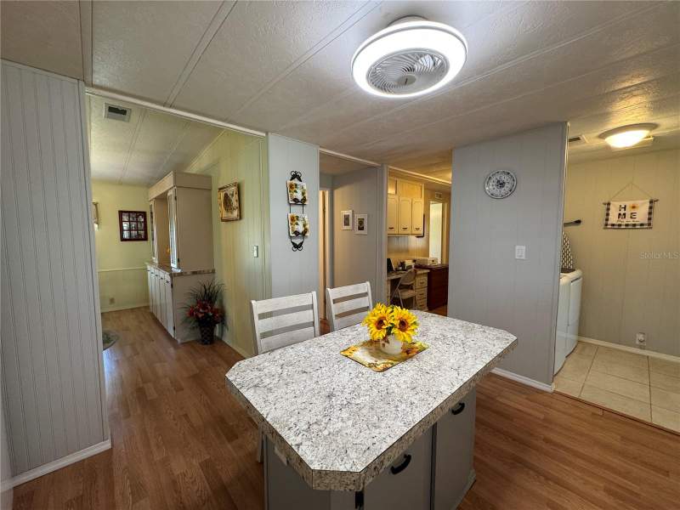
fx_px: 275
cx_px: 340
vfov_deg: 85.7
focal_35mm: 14
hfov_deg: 102.1
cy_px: 255
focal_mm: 2.22
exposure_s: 1/60
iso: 200
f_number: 2.2
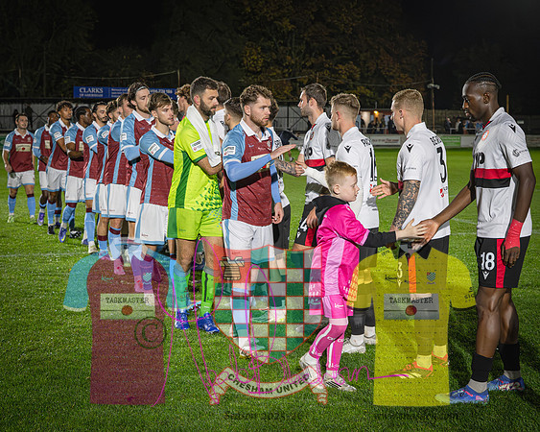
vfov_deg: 22.6
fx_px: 1080
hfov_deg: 28.1
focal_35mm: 68
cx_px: 275
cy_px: 216
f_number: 4
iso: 4000
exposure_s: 1/400
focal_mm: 40
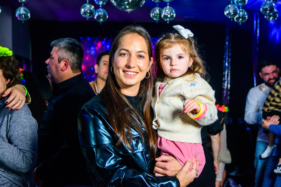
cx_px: 140
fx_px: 445
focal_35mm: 57
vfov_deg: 23.8
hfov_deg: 35.0
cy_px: 94
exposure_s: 1/200
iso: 1600
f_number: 3.5
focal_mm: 38
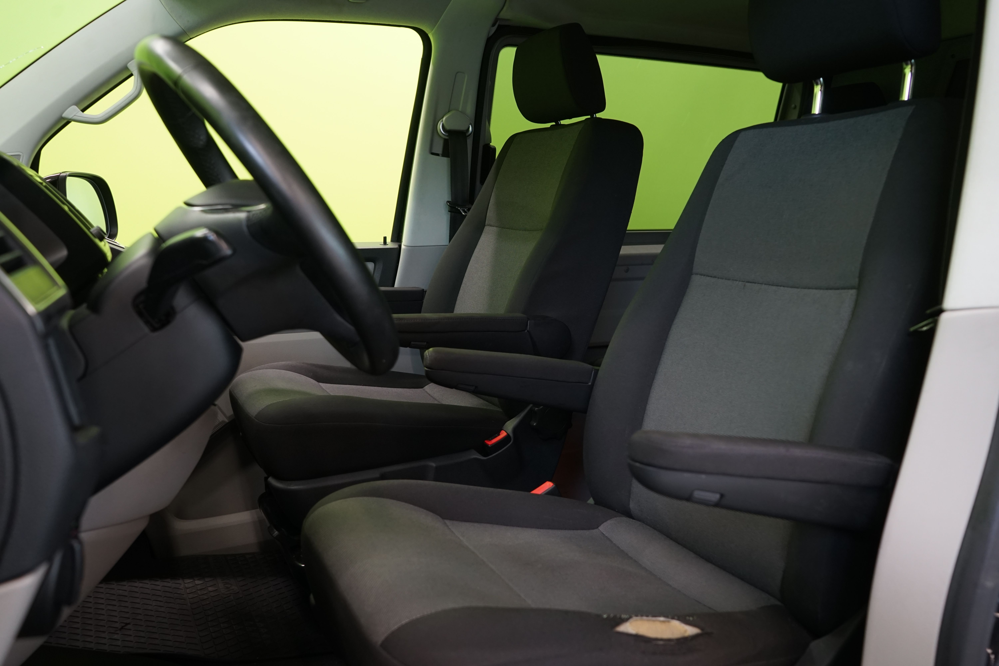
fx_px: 832
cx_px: 500
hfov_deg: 61.9
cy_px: 333
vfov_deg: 43.6
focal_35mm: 30
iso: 800
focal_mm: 30
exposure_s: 1/15
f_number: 5.6
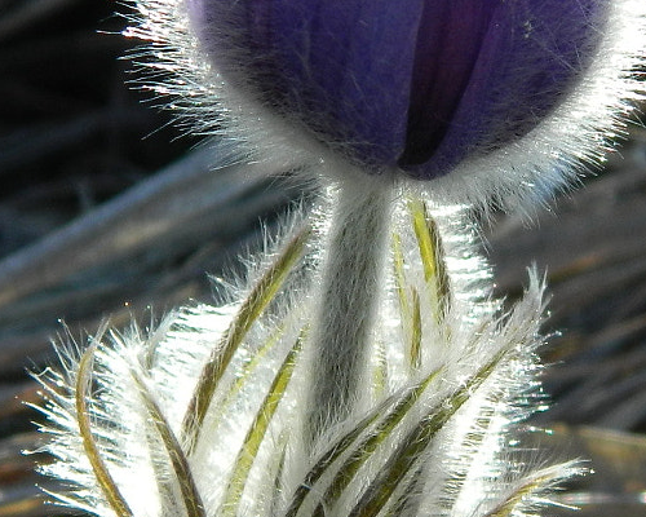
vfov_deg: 8.7
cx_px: 490
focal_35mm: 178
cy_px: 328
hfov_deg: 10.8
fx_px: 3403
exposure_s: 1/500
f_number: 3.8
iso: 80
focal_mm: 10.2
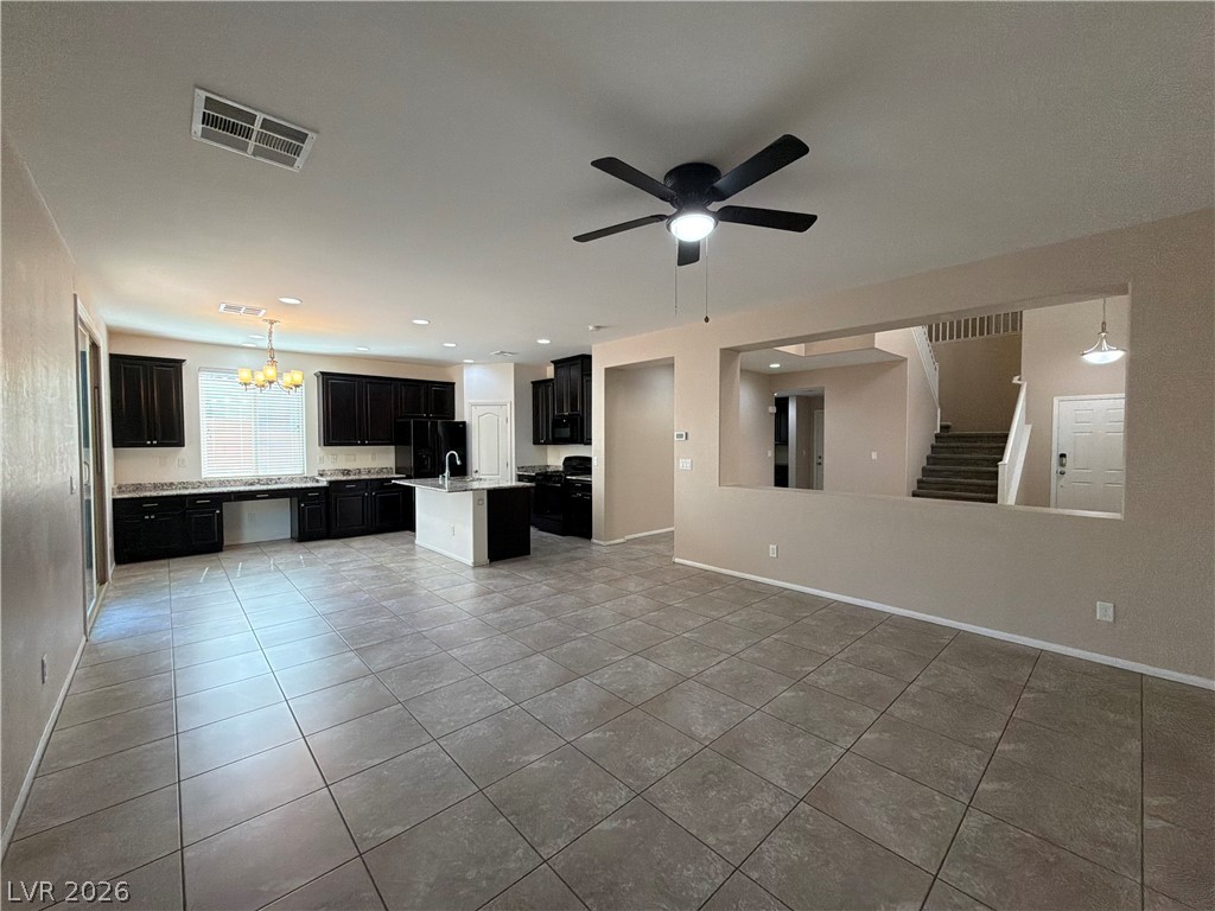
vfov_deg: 85.7
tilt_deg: -2.5
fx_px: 491
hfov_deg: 102.1
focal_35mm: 14
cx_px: 608
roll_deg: +0.6
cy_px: 456
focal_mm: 2.22
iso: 250
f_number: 2.2
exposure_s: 1/120
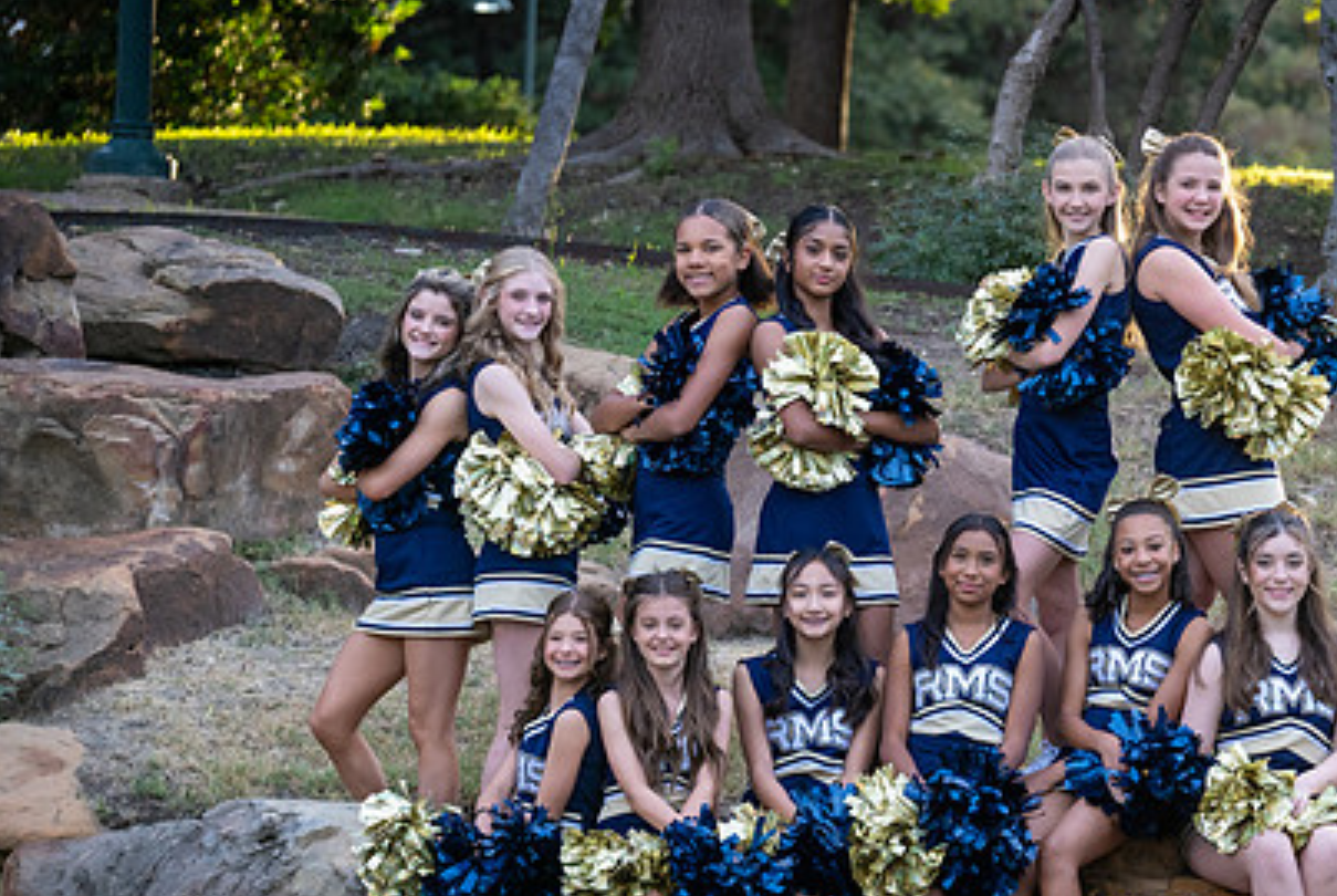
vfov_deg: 7.0
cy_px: 522
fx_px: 7364
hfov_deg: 10.4
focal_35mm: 198
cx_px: 976
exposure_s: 1/320
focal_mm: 122
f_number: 4
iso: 800
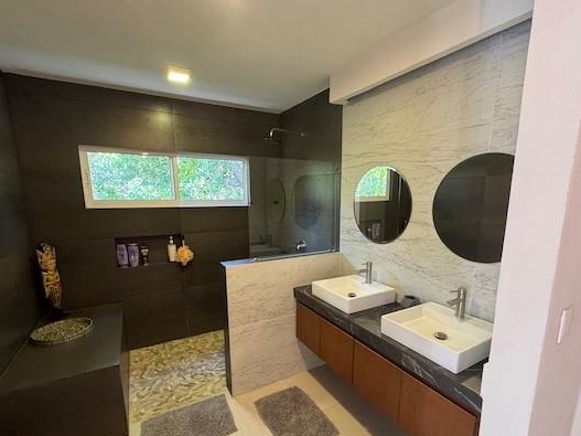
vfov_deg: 74.4
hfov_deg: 91.0
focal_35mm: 17
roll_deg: -0.4
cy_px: 246
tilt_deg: -10.2
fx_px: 285
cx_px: 299
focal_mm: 2.22
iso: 320
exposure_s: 1/68
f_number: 2.2
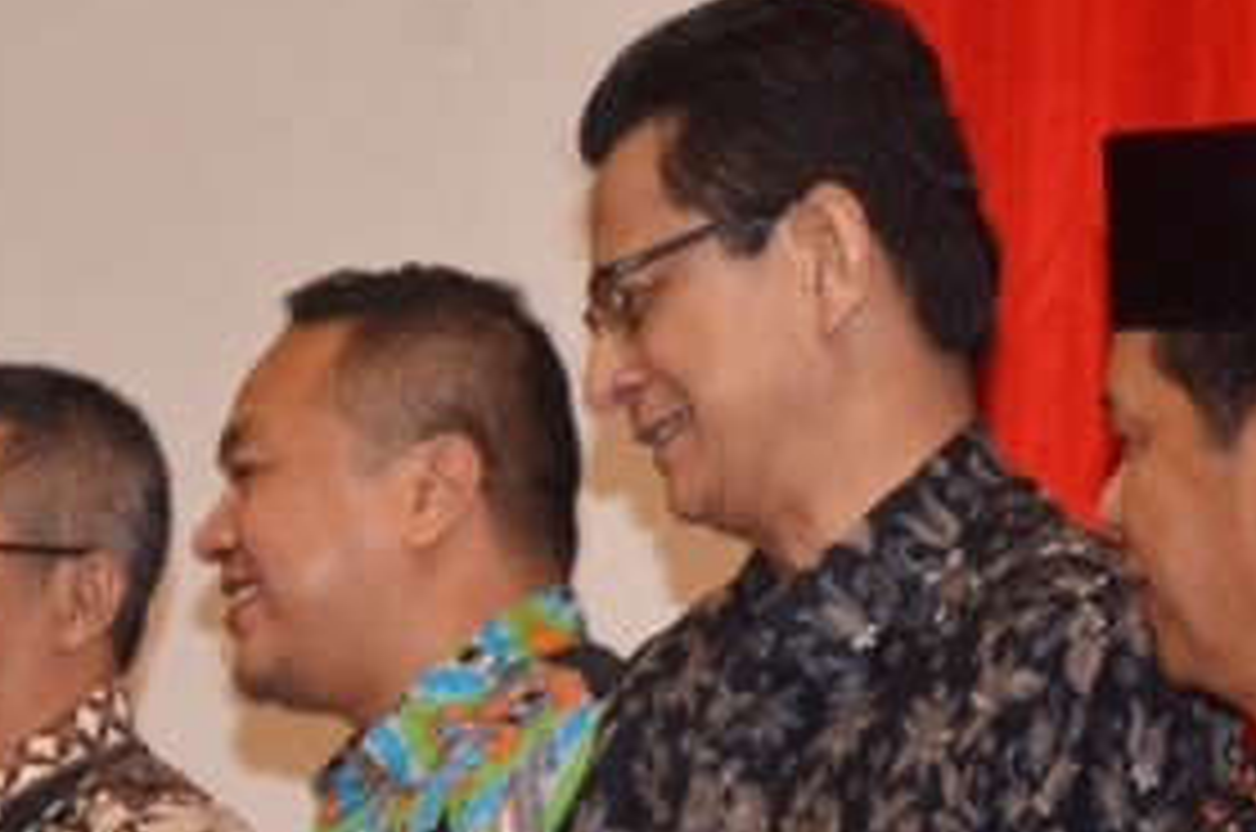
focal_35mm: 282
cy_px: 1016
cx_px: 322
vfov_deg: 4.8
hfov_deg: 7.3
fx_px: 9831
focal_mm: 75
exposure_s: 1/60
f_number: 5.3
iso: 800
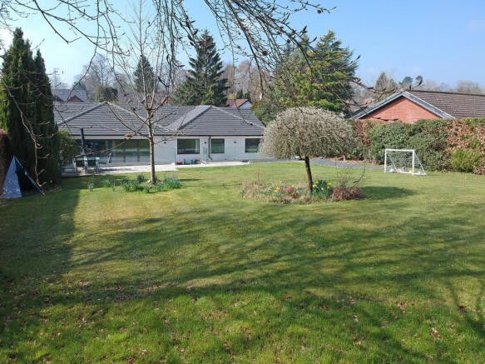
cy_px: 182
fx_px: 350
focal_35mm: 25
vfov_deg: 54.9
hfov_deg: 69.4
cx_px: 242
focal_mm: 4.49
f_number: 2.6
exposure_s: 1/640
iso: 100
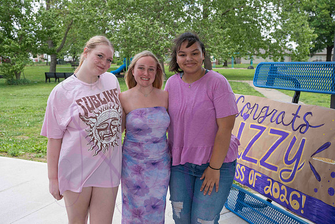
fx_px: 344
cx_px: 170
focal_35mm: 37
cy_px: 109
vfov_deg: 36.0
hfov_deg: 51.9
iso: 400
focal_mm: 35
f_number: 5.6
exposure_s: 1/500
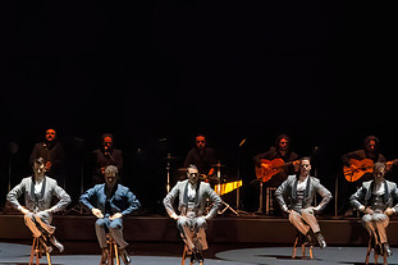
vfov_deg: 5.8
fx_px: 2597
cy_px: 88
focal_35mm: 235
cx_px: 38
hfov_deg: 8.7
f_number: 11
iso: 25600
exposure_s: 1/400
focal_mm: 100
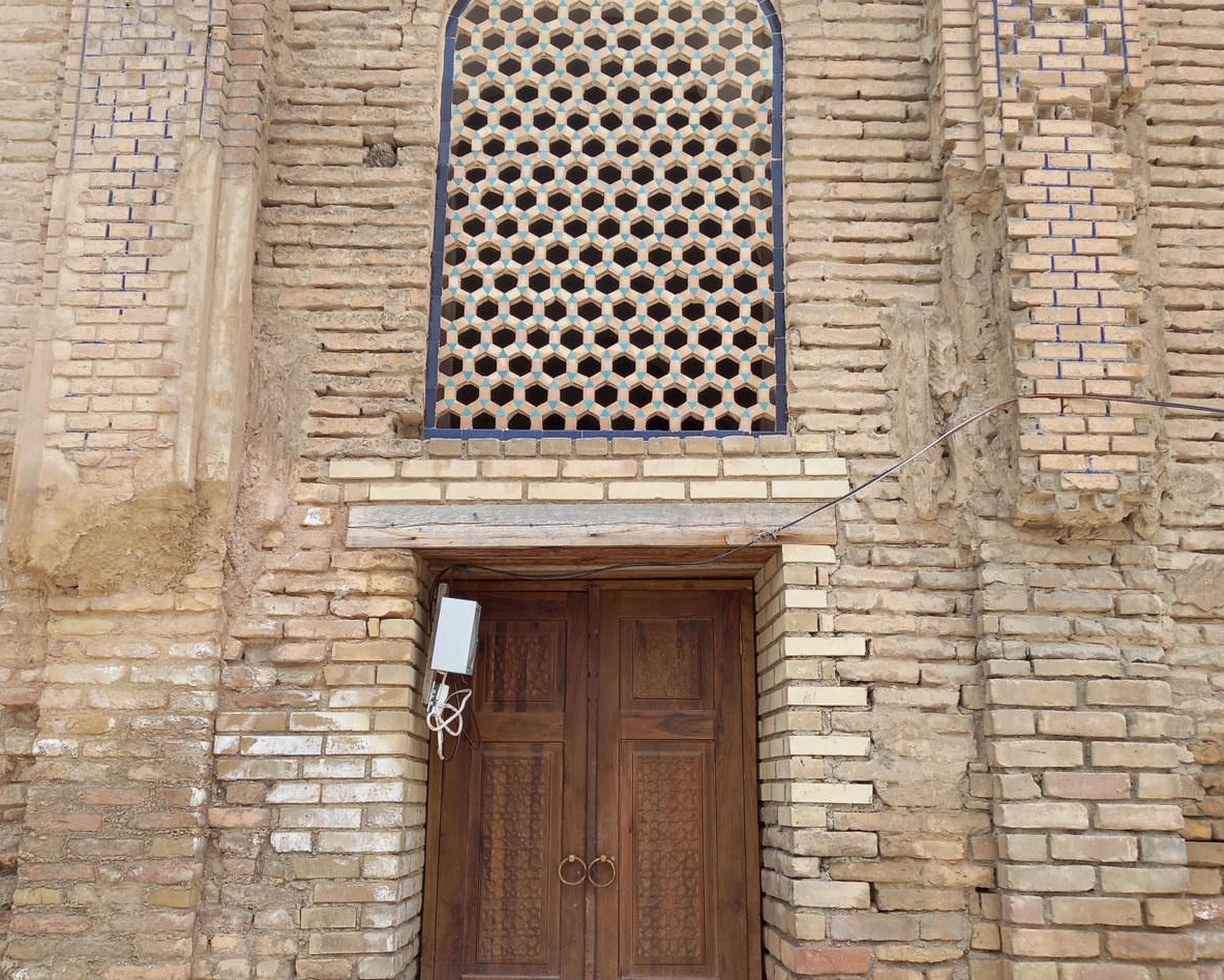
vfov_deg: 44.6
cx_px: 608
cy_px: 499
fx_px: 1196
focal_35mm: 33
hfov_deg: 54.2
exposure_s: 1/295
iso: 25
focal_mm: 4.6
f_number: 2
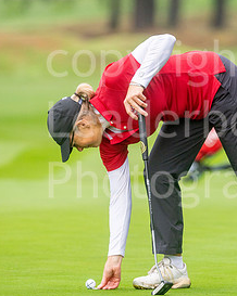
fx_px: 5258
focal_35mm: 599
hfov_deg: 2.6
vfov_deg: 3.2
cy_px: 130
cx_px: 189
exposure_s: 1/1250
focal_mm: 300
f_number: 4
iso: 400
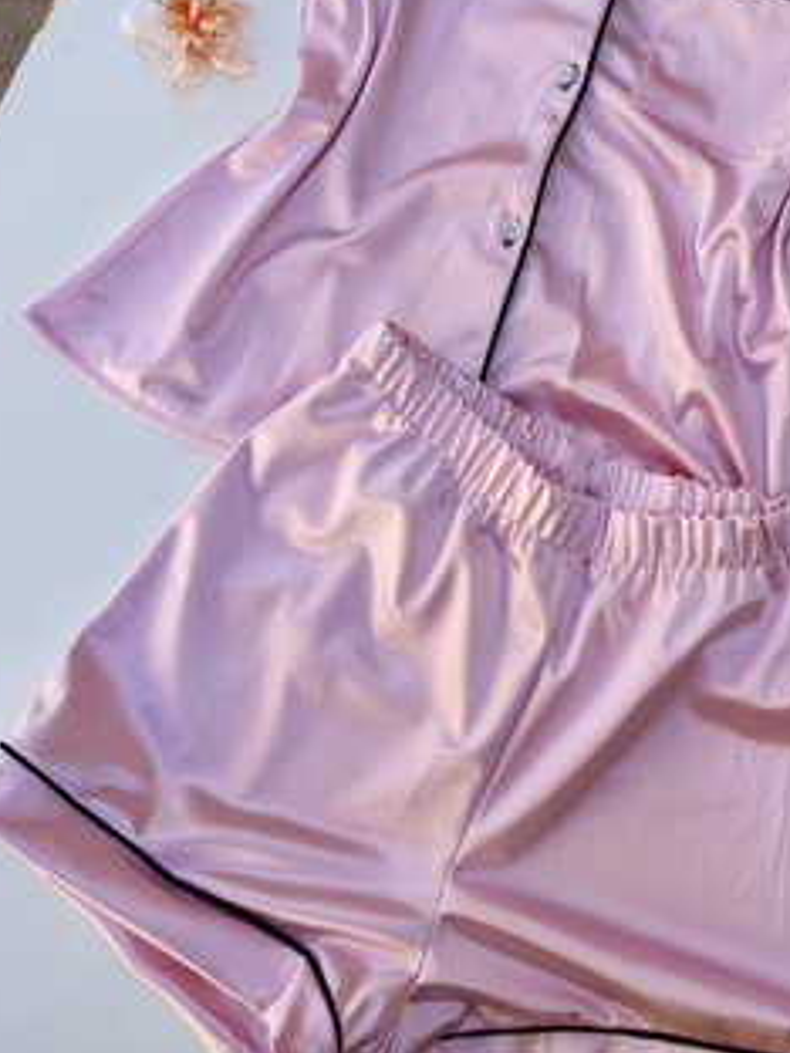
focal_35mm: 41
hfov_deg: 34.6
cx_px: 567
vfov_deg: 44.8
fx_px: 1248
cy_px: 312
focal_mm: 5.56
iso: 100
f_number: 1.8
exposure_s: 1/278
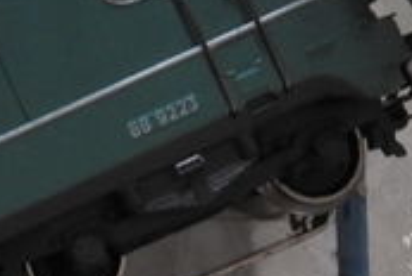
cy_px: 174
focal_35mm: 240
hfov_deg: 8.2
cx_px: -410
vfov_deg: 5.7
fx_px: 2751
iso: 400
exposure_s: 1/20
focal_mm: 7.2
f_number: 3.8
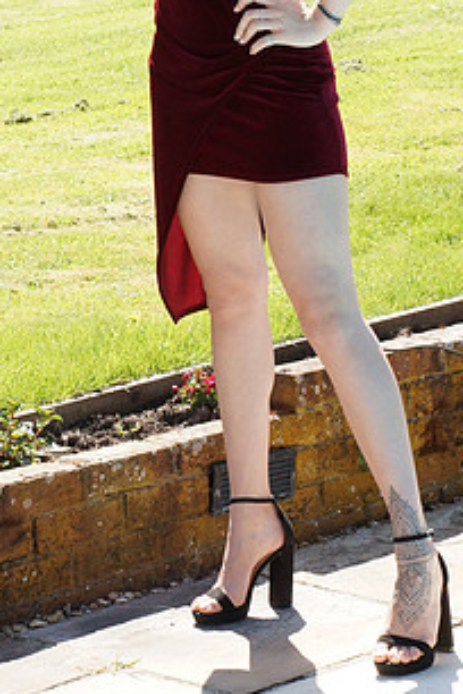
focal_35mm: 142
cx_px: 90
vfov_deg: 14.3
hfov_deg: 9.6
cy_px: 93
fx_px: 2739
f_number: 13
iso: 800
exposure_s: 1/320
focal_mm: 50
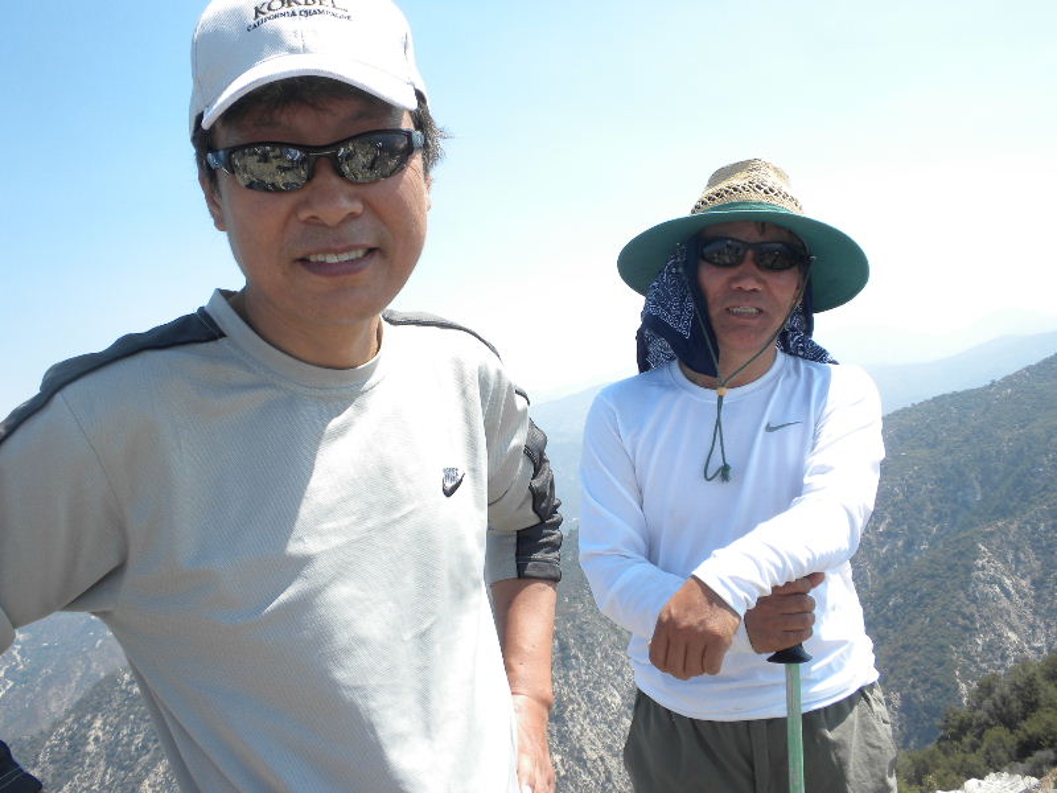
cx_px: 528
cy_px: 396
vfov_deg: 38.7
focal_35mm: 37
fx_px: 1130
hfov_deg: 50.1
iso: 64
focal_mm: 6.6
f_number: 10
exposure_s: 1/57.4
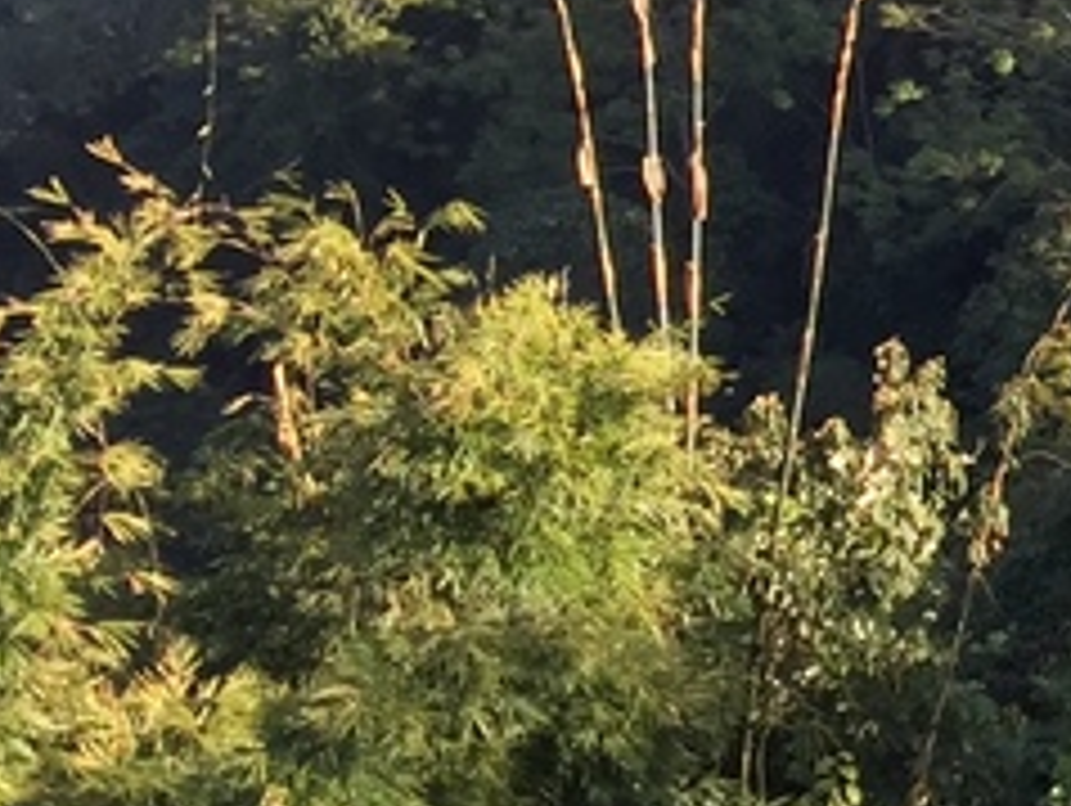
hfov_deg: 11.6
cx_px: 2376
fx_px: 4522
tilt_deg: -10.4
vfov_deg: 9.8
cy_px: -459
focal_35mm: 146
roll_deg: -3.0
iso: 32
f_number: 2.2
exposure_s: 1/520
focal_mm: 4.15
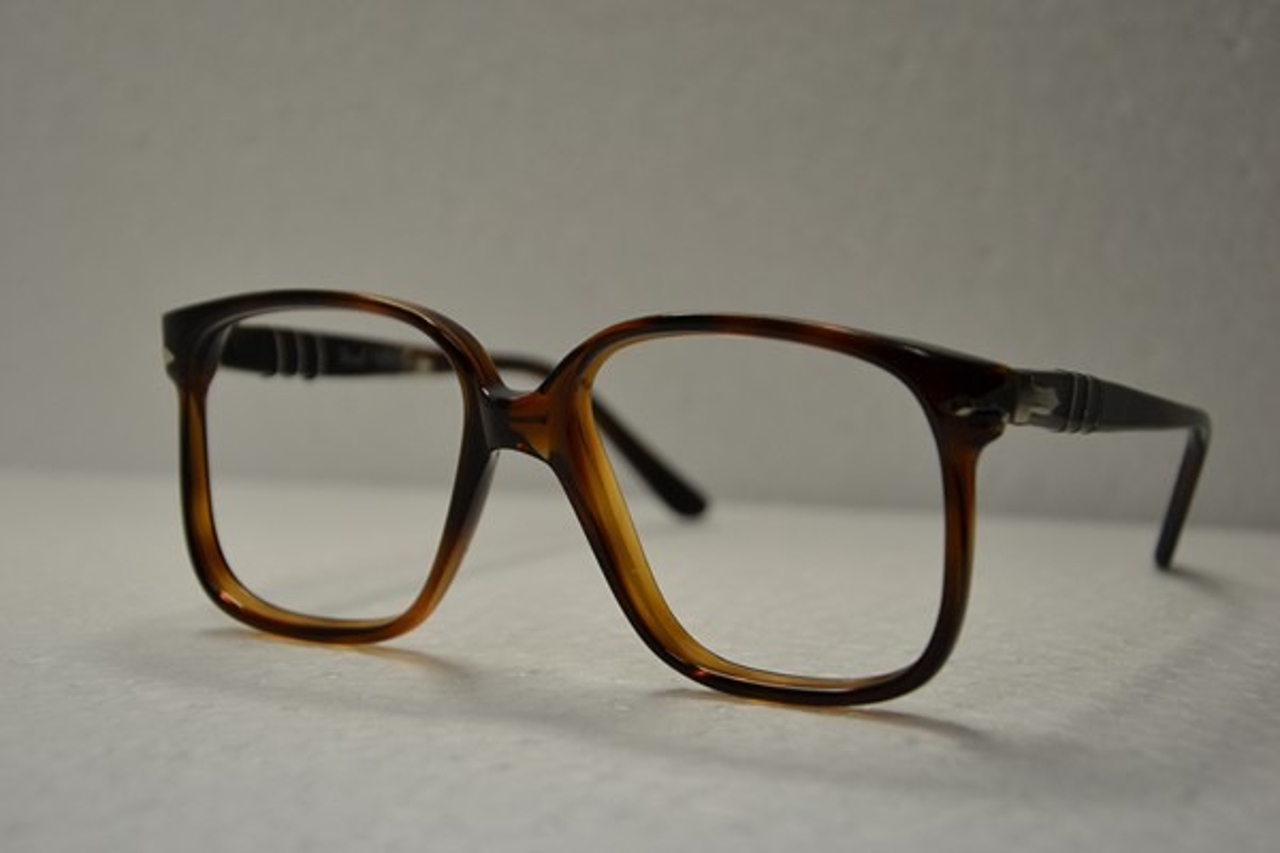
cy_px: 426
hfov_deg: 23.4
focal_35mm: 87
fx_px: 3093
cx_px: 640
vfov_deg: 15.7
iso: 400
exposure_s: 1/60
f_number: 5
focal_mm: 58
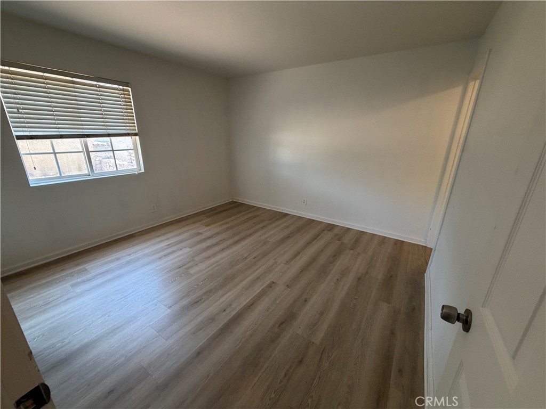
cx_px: 273
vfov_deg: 85.7
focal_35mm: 14
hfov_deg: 102.1
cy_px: 204
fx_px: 221
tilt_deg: -17.7
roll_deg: -0.4
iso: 200
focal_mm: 2.22
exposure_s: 1/60
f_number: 2.2
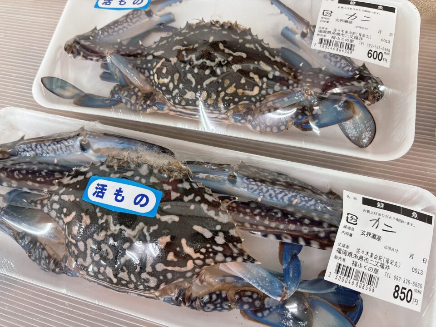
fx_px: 327
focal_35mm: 26
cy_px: 164
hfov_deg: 67.3
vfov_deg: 53.1
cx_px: 218
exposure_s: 1/60
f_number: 1.6
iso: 160
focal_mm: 5.96
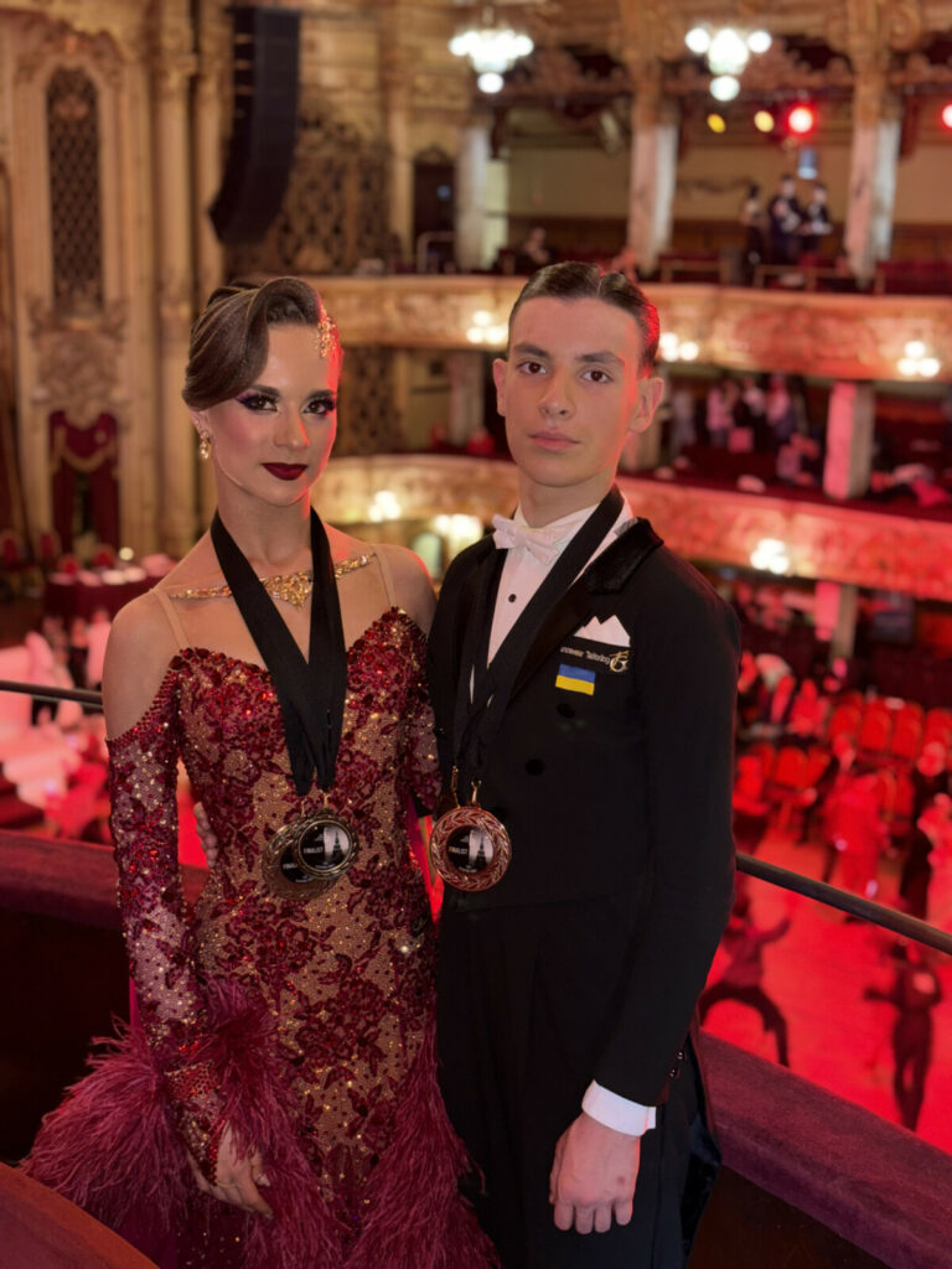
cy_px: 634
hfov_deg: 30.3
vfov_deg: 39.7
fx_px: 1760
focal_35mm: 48
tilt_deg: -13.5
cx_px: 476
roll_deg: -1.3
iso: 100
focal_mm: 6.76
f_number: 1.78
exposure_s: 1/4
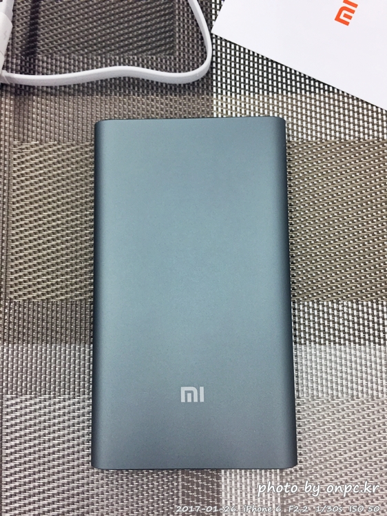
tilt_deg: -82.2
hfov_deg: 48.2
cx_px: 194
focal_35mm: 29
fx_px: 432
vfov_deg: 61.7
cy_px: 258
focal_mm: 4.15
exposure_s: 1/30
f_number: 2.2
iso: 50
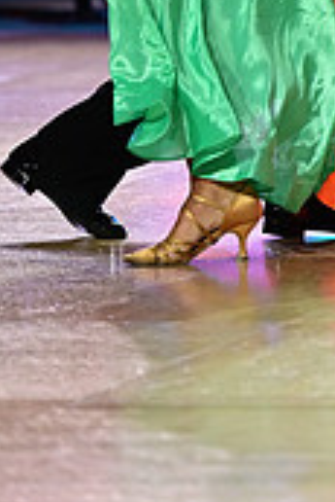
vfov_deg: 4.5
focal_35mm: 455
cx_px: 437
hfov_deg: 3.0
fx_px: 6338
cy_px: -198
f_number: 2.8
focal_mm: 135
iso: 1600
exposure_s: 1/640
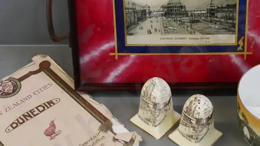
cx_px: 170
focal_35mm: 77
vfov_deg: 15.7
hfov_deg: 27.4
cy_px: 72
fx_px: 531
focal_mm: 20
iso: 3200
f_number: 5
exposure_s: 1/200
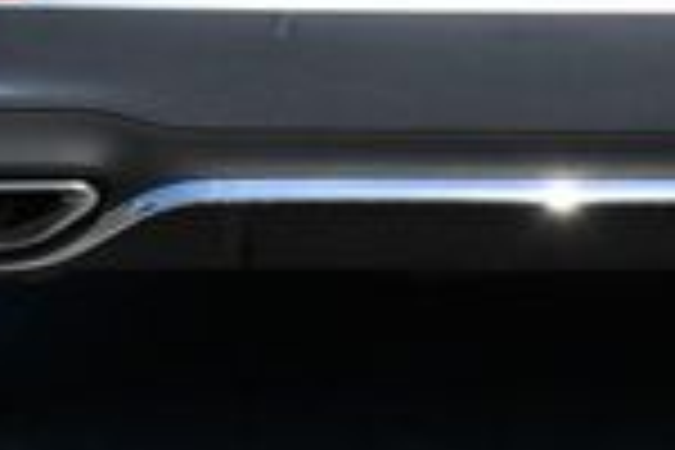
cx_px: 482
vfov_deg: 4.0
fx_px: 6393
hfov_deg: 6.0
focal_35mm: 341
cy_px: -279
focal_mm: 40
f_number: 9
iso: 100
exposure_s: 1/320
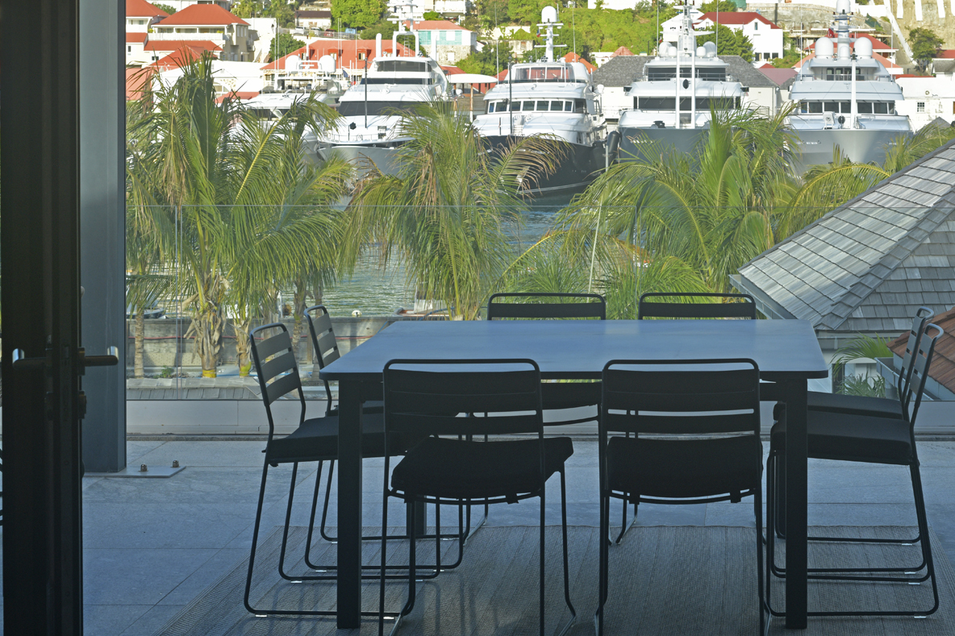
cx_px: 623
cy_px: 246
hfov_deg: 26.5
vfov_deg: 17.9
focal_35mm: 76
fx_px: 2016
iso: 160
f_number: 13
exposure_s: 1/160
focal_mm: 50
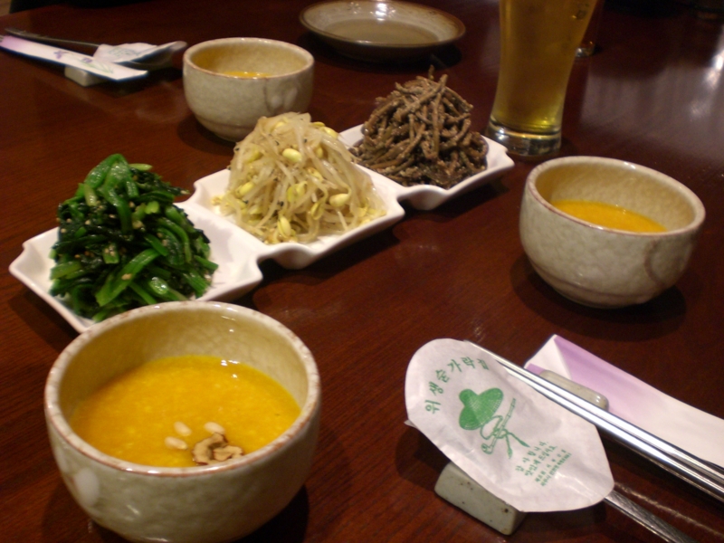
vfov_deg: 37.7
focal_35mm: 38
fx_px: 795
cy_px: 272
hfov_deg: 49.0
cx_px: 362
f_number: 3.1
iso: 200
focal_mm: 6.3
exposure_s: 1/10
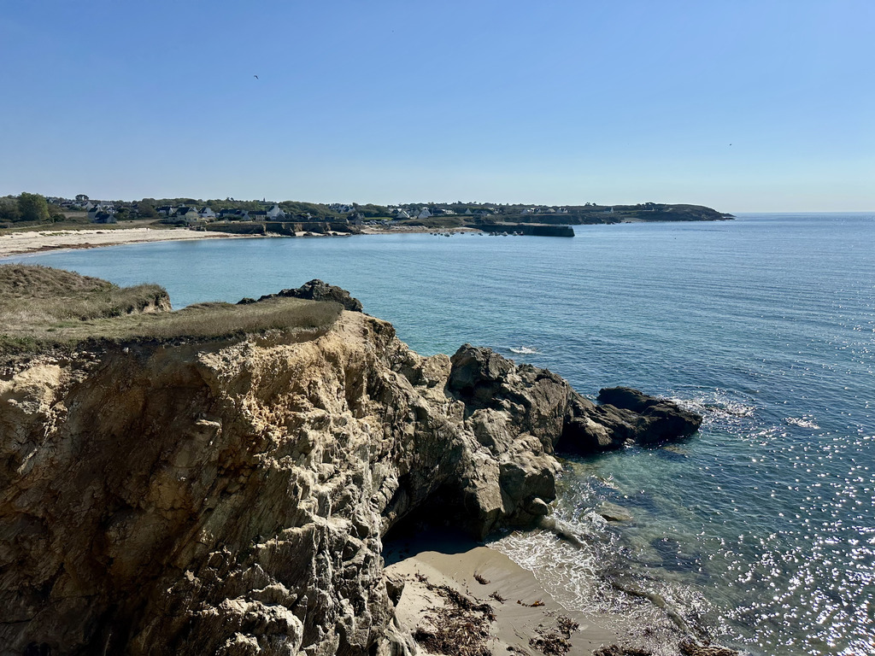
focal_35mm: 24
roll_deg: -0.3
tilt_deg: -10.5
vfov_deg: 56.8
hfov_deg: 71.6
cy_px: 328
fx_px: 607
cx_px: 438
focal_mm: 6.86
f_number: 1.78
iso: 80
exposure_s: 1/10753
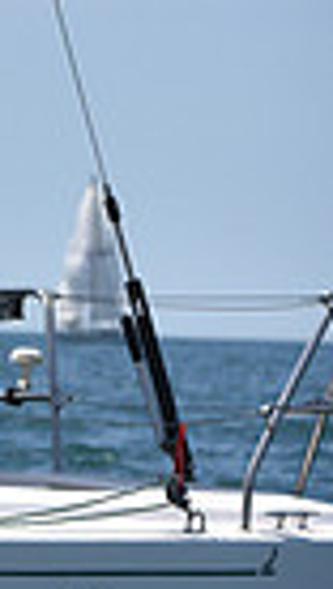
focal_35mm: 660
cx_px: -897
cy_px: 245
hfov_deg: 1.8
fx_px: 10323
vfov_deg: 3.3
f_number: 8
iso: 400
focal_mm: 150
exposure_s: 1/800
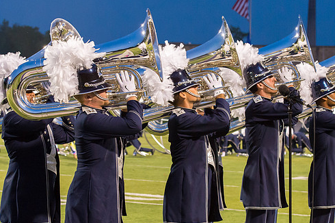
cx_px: 192
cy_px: 135
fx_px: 1153
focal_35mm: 124
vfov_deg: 11.0
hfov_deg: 16.5
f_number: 5
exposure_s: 1/320
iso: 5000
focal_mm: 70
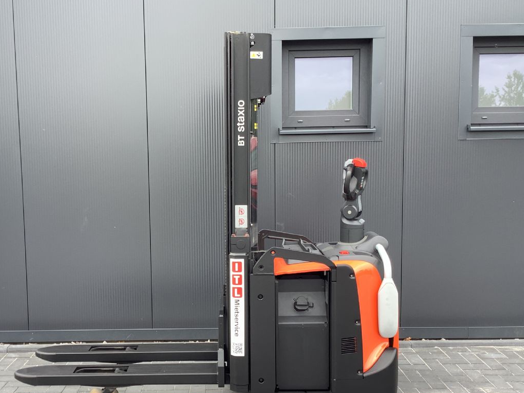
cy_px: 219
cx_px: 213
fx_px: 590
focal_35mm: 39
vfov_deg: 36.8
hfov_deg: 47.6
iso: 25
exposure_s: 1/120
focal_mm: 3.3
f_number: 2.4
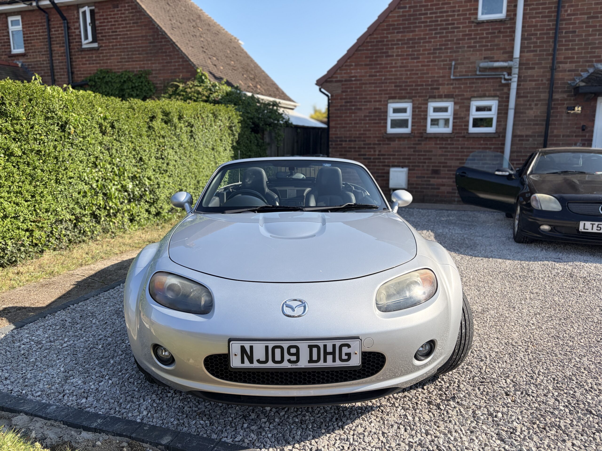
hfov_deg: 67.3
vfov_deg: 53.1
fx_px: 452
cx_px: 301
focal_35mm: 26
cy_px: 226
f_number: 1.6
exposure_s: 1/2451
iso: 50
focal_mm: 5.96
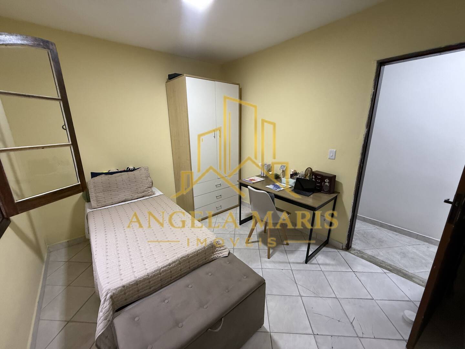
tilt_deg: -14.8
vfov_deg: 85.7
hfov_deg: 102.1
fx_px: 188
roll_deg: +0.4
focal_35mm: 14
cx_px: 232
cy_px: 174
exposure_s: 1/60
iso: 320
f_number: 2.2
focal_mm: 2.22
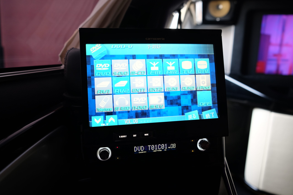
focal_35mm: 27
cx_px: 146
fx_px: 220
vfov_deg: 47.9
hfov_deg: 67.4
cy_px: 98
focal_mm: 18
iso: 400
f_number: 4
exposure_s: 1/17
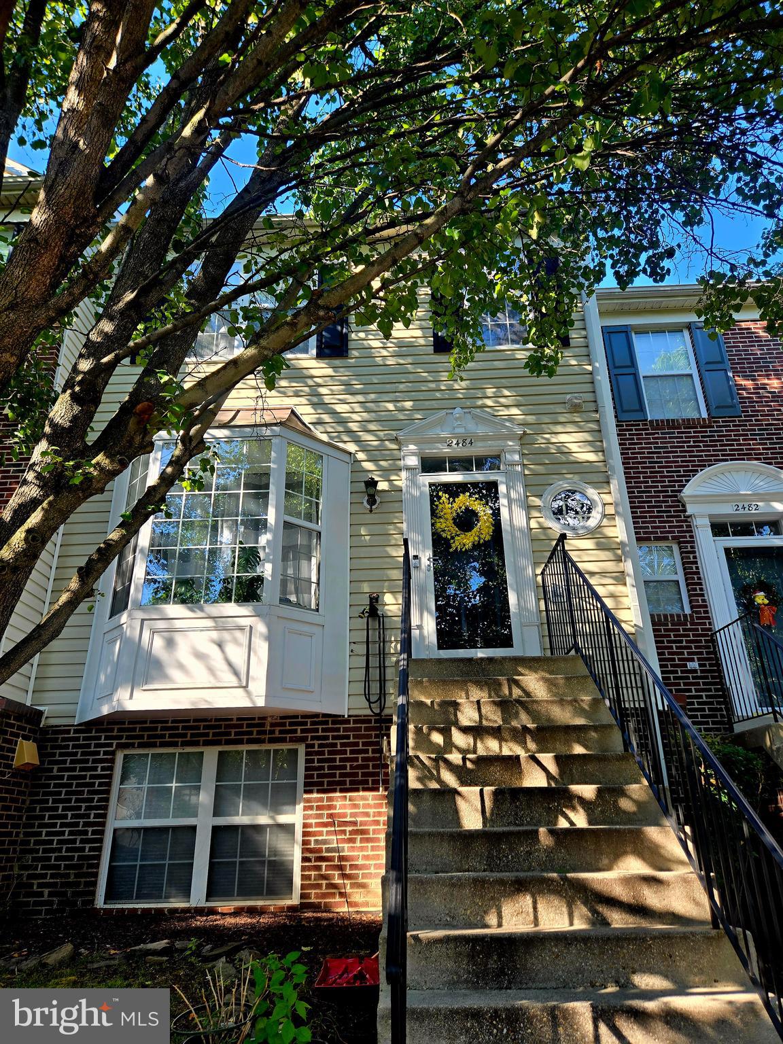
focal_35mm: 23
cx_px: 392
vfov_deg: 73.9
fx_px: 694
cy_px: 522
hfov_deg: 58.9
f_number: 1.8
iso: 25
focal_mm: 5.4
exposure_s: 1/286
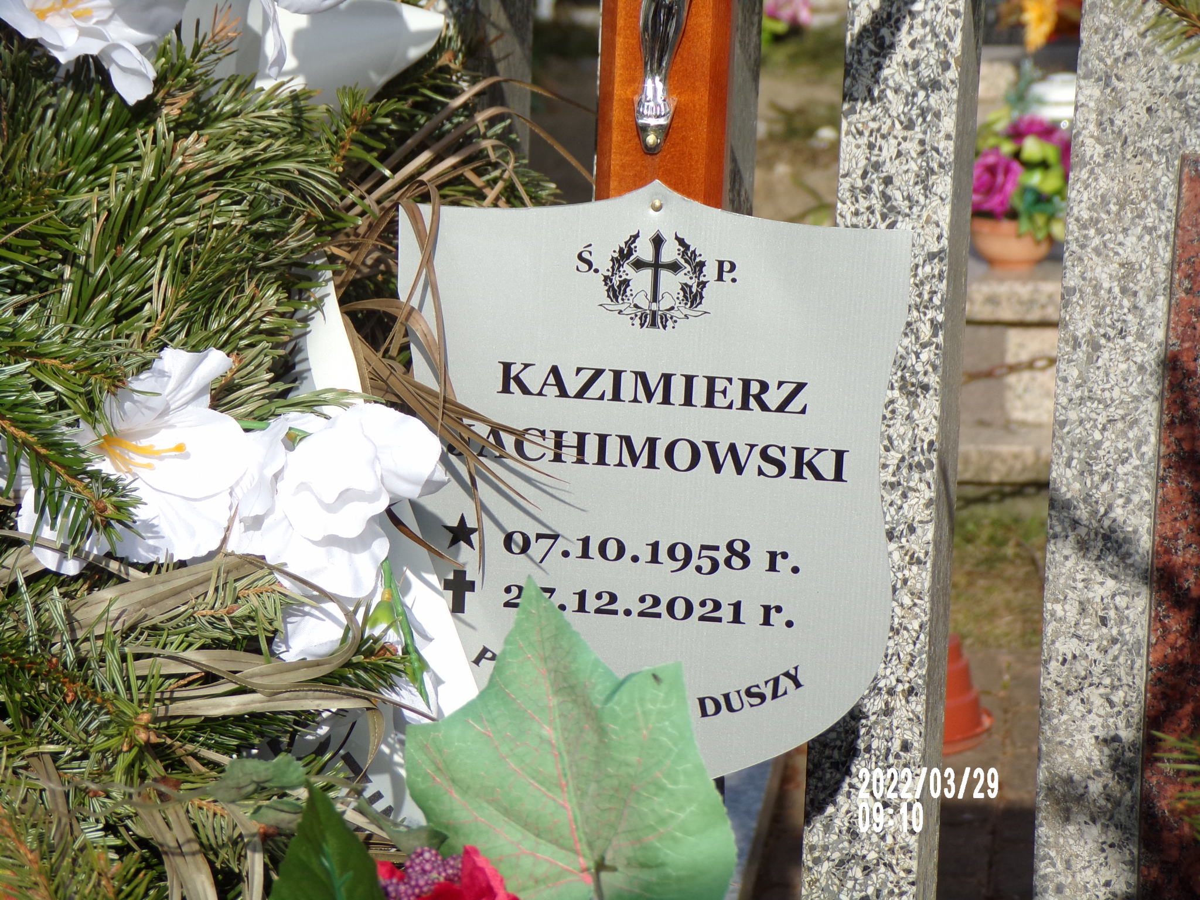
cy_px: 450
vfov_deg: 11.3
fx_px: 4541
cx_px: 600
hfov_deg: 15.1
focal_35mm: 131
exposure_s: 1/750
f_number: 4.7
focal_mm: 23.5
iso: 80
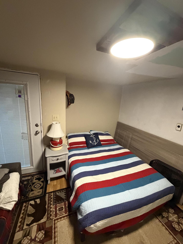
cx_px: 92
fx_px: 99
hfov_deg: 85.7
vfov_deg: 102.1
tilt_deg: -12.1
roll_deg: -3.3
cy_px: 122
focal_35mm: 14
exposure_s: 1/60
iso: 1000
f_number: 2.2
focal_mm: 2.22
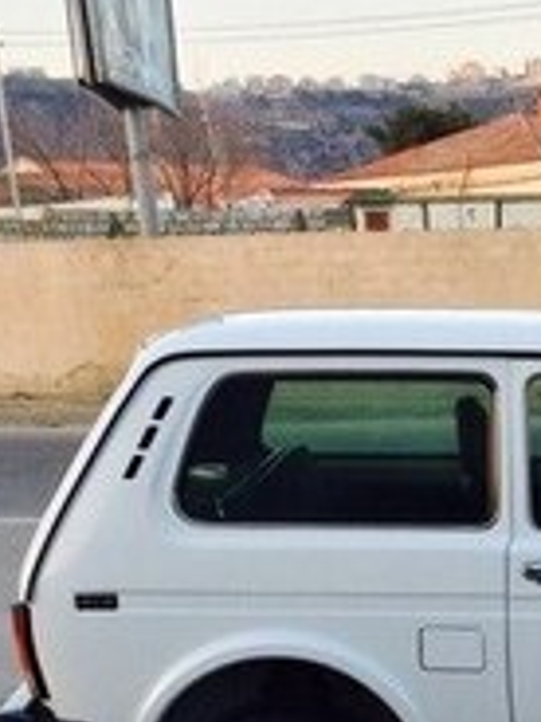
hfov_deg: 18.3
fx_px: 1625
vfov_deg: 23.2
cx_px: 576
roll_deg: +4.2
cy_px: 832
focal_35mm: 78
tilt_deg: -20.2
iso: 32
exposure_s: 1/113
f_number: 2.2
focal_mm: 4.15
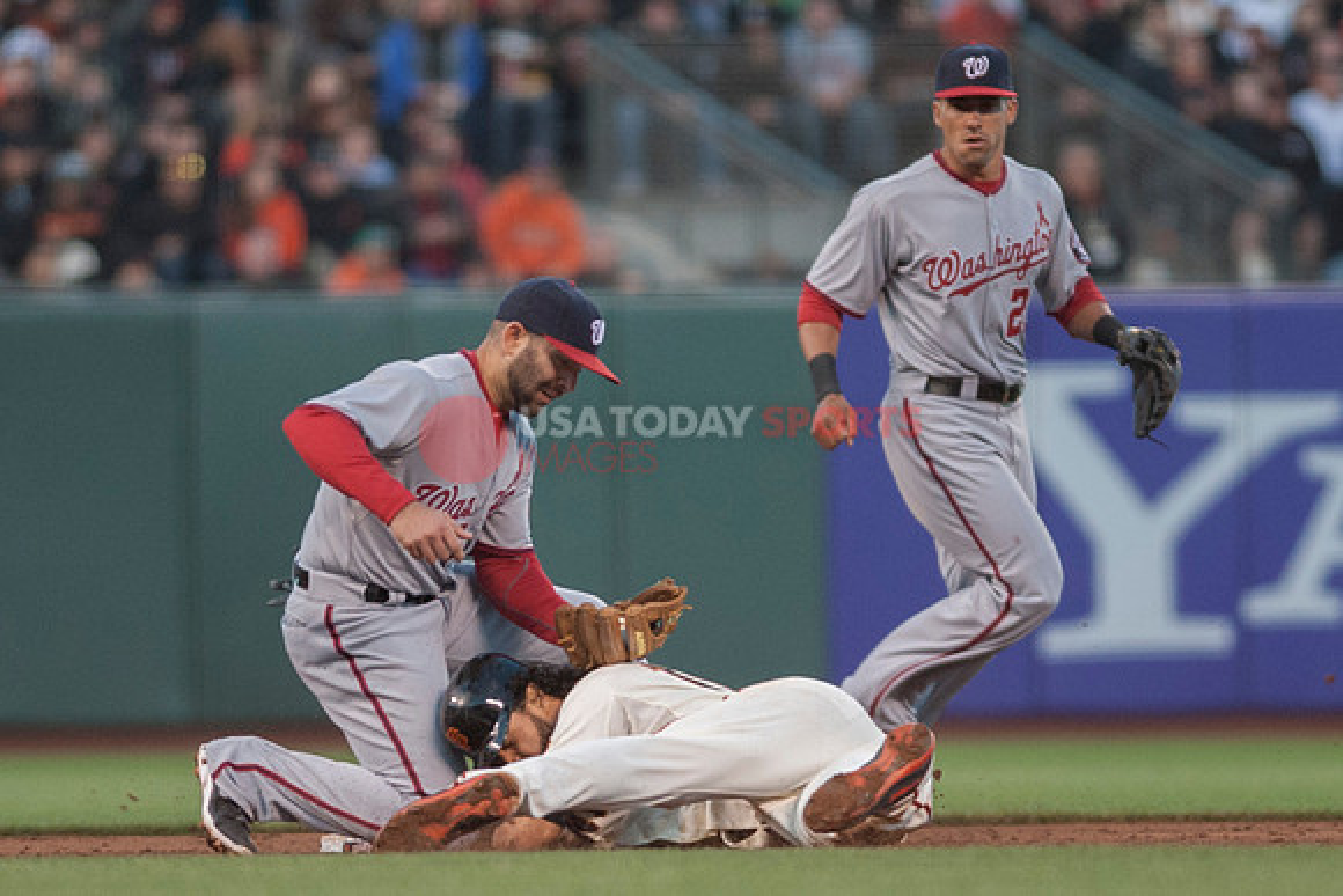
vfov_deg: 4.6
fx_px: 11194
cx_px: 672
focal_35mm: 300
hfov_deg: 6.9
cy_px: 448
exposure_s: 1/2000
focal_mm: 300
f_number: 2.8
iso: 1600
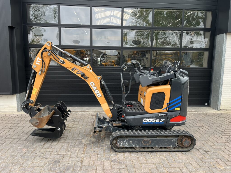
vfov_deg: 53.1
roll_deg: -1.1
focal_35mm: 26
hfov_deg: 67.3
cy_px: 86
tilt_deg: -7.8
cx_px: 116
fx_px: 174
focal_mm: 5.1
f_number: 1.6
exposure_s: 1/571
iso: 50
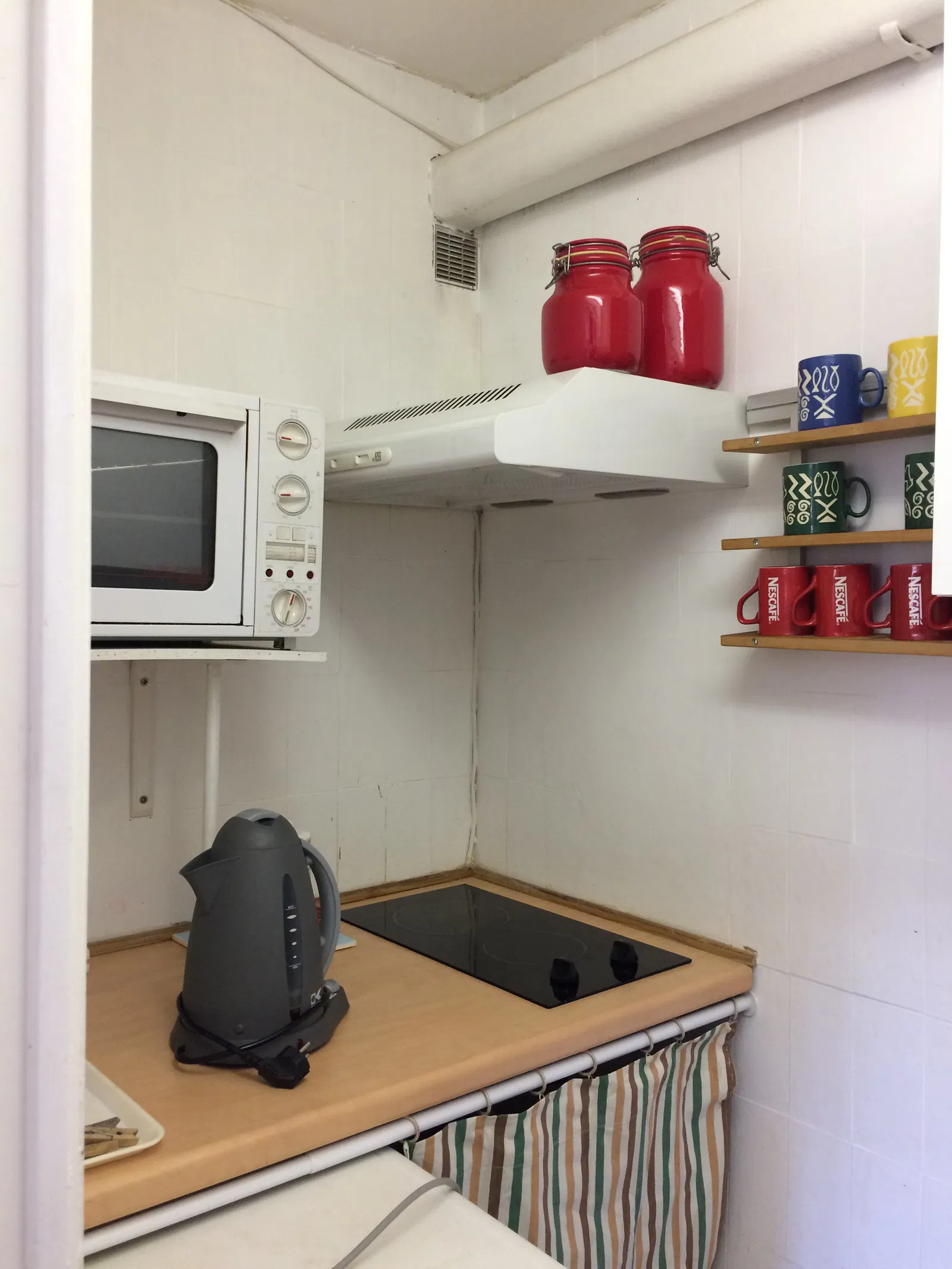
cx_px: 476
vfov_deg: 61.7
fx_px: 1063
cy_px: 634
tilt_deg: -3.4
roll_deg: -0.1
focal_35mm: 29
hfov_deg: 48.2
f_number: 2.2
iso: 80
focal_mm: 4.15
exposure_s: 1/33
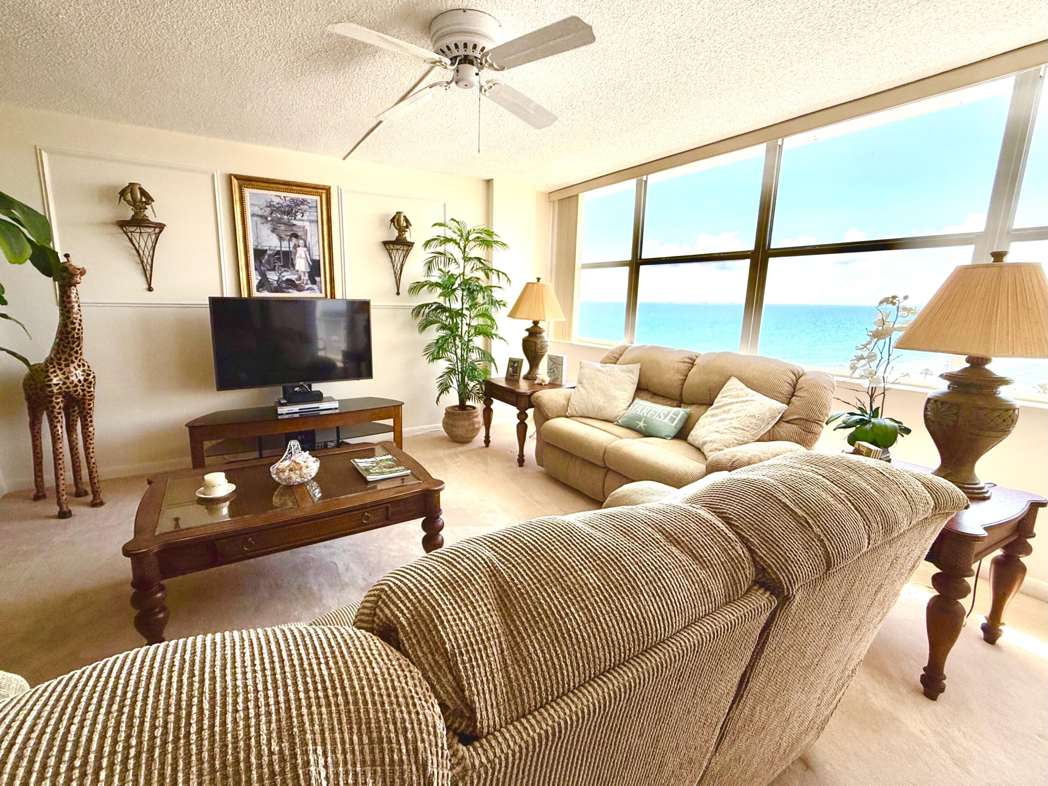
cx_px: 524
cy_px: 393
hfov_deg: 102.1
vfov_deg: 85.7
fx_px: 424
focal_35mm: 14
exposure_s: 1/502
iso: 50
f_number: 2.2
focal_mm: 2.22
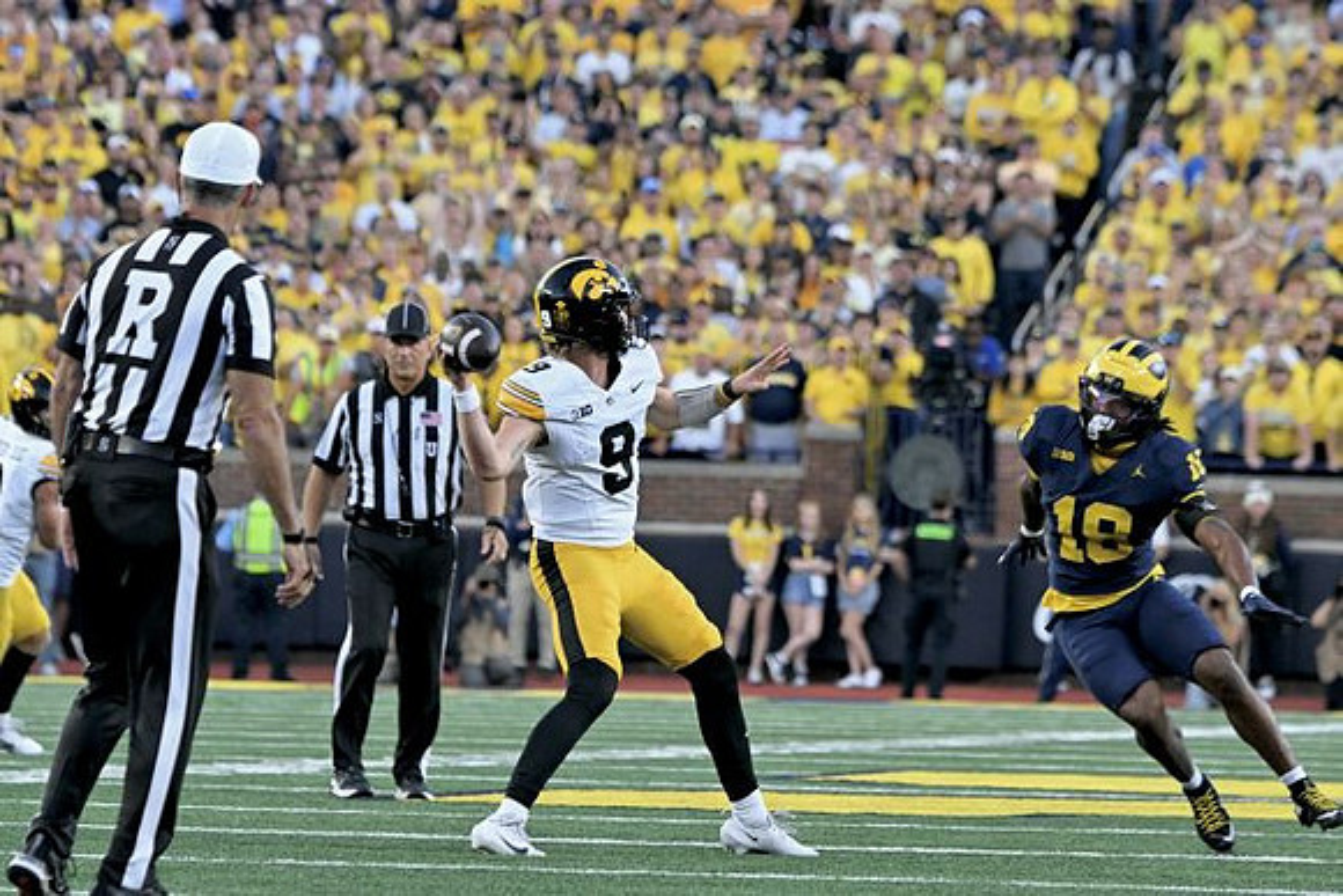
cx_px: 672
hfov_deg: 5.5
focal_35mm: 375
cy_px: 448
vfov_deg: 3.7
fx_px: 13992
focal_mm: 250
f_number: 5.6
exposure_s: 1/1000
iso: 3200
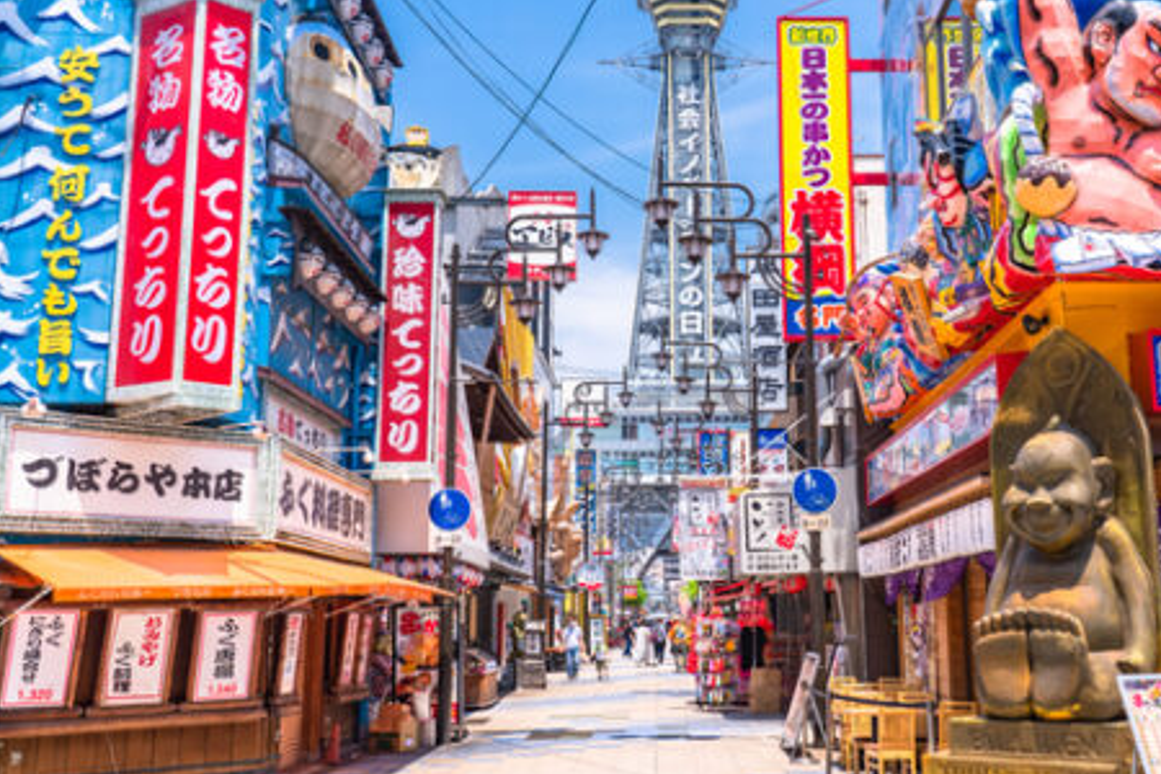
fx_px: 1290
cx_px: 689
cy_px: 346
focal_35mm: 40
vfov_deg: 33.4
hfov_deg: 48.2
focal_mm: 30
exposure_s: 1/10
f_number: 9
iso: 50
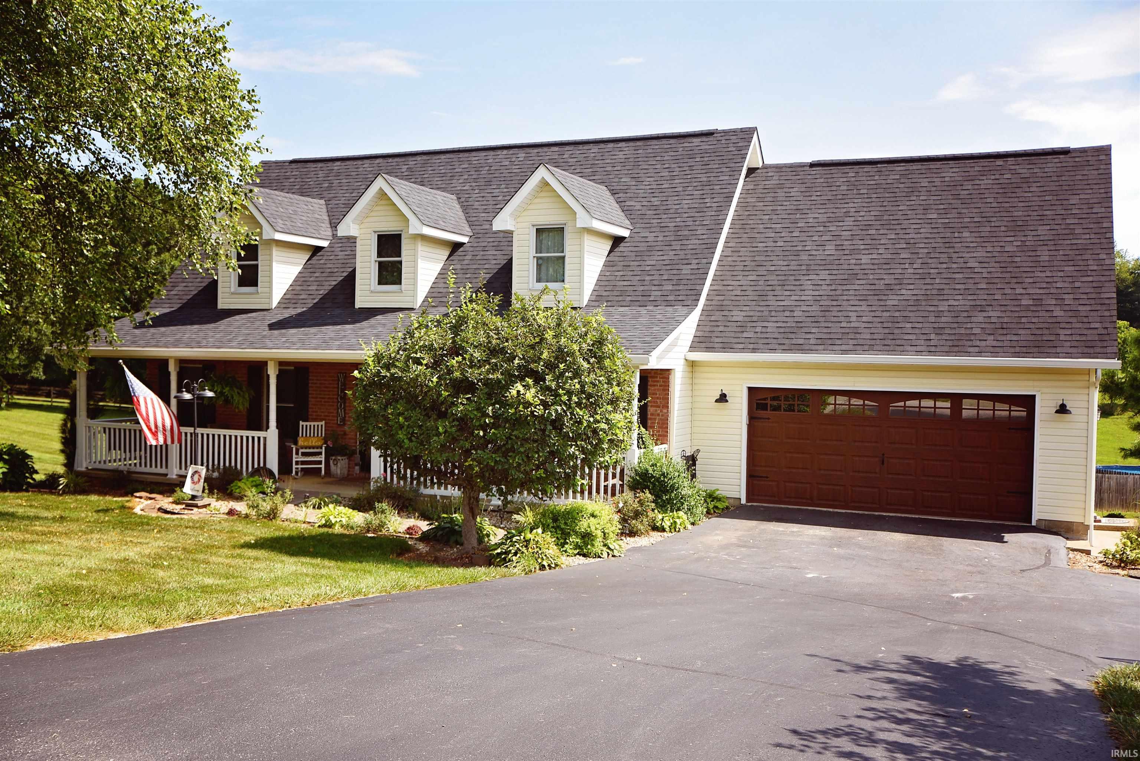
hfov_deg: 54.4
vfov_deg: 37.9
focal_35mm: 35
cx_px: 570
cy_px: 380
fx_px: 1109
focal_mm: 35
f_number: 2.8
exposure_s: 1/1000
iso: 100
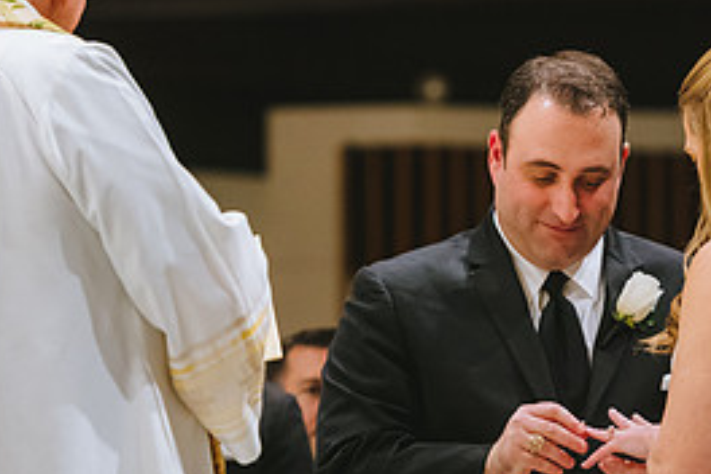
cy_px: 365
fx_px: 6734
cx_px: 528
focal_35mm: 341
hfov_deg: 6.0
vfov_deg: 4.0
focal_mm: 155
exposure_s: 1/125
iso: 4000
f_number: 4.5
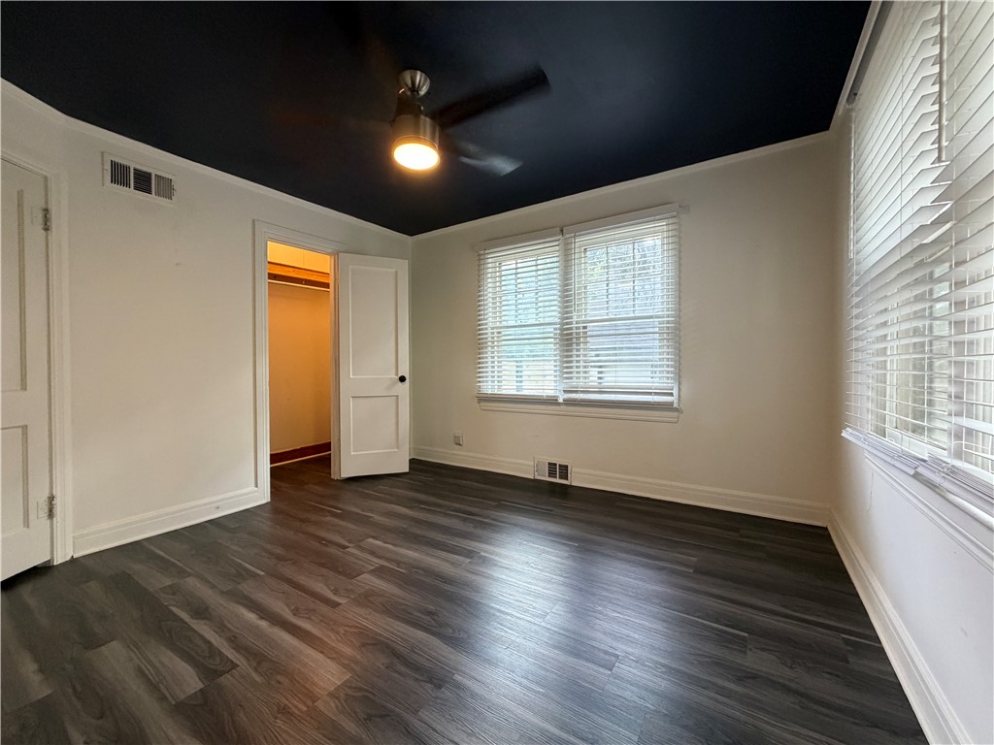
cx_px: 497
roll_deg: +0.1
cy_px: 372
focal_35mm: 14
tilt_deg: +0.1
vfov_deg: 85.7
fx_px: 402
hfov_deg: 102.1
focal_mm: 2.22
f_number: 2.2
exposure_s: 1/60
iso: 320
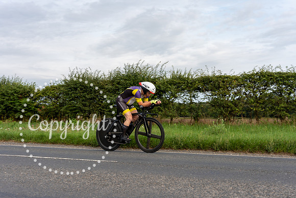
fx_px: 403
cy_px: 99
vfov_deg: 27.5
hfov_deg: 40.3
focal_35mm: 49
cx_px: 148
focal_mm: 49
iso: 200
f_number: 5.6
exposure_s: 1/640
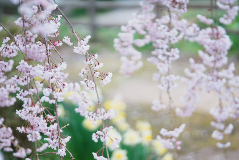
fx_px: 498
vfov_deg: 18.2
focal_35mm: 75
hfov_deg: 27.0
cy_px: 80
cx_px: 120
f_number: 1.4
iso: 100
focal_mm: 50
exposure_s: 1/3200
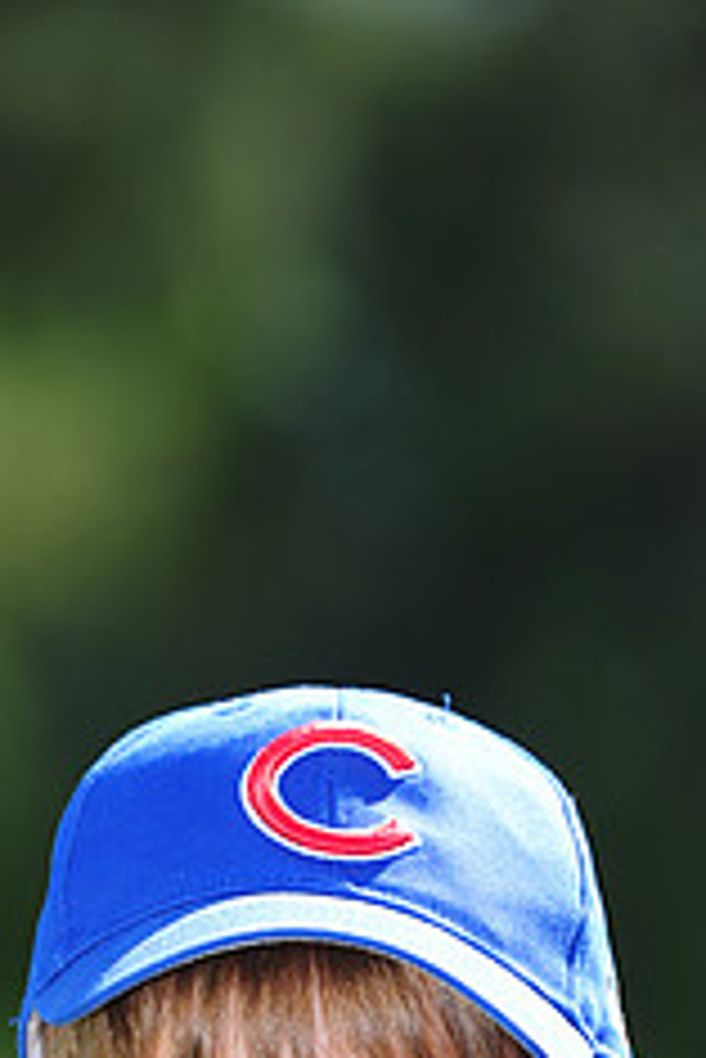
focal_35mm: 493
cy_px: 1198
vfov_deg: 4.2
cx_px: 121
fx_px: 14480
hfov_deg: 2.8
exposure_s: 1/500
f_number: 4.5
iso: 200
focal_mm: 200
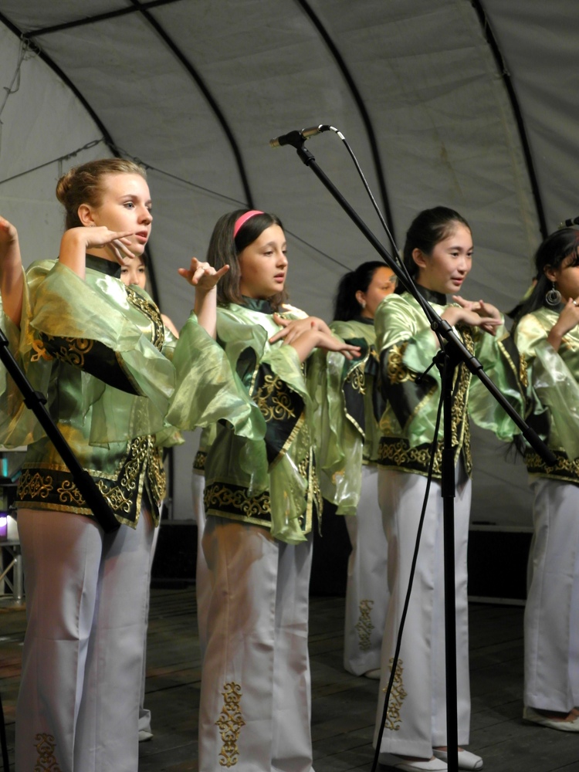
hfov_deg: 22.3
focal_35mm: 66
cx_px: 290
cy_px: 386
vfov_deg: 29.4
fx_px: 1472
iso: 120
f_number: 2.3
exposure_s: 1/90
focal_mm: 14.1
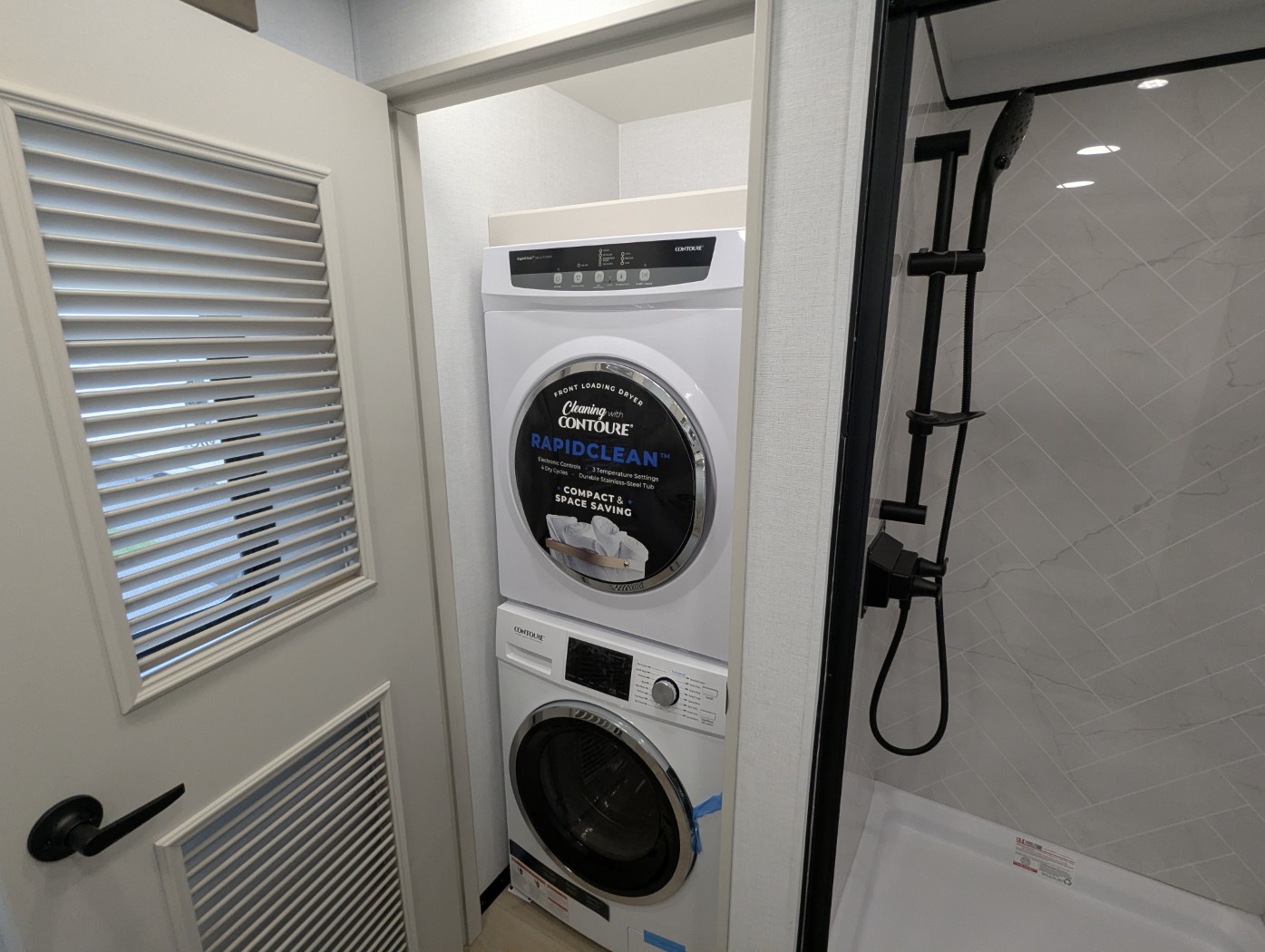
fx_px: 585
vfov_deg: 78.2
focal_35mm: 16
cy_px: 476
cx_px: 632
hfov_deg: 94.4
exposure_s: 1/158
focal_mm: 2.35
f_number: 2.2
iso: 181
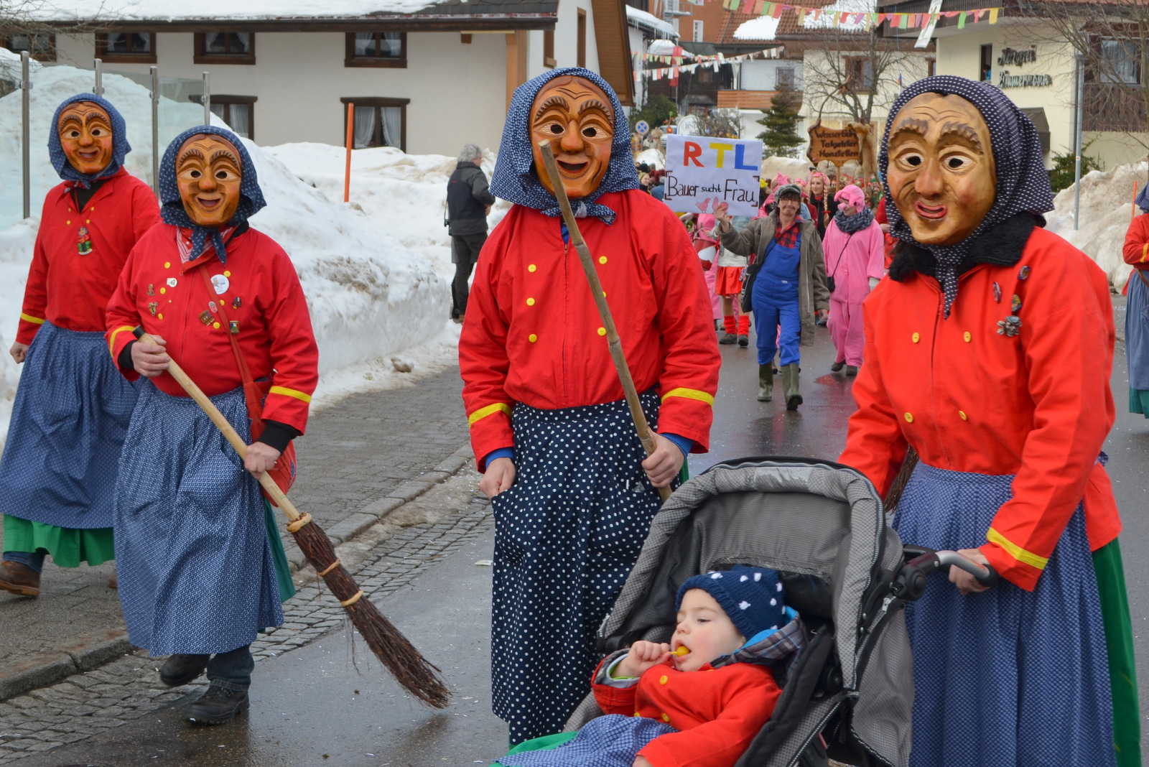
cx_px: 574
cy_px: 384
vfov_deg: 29.9
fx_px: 1437
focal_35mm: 45
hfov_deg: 43.6
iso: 100
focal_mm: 30
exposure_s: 1/200
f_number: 8
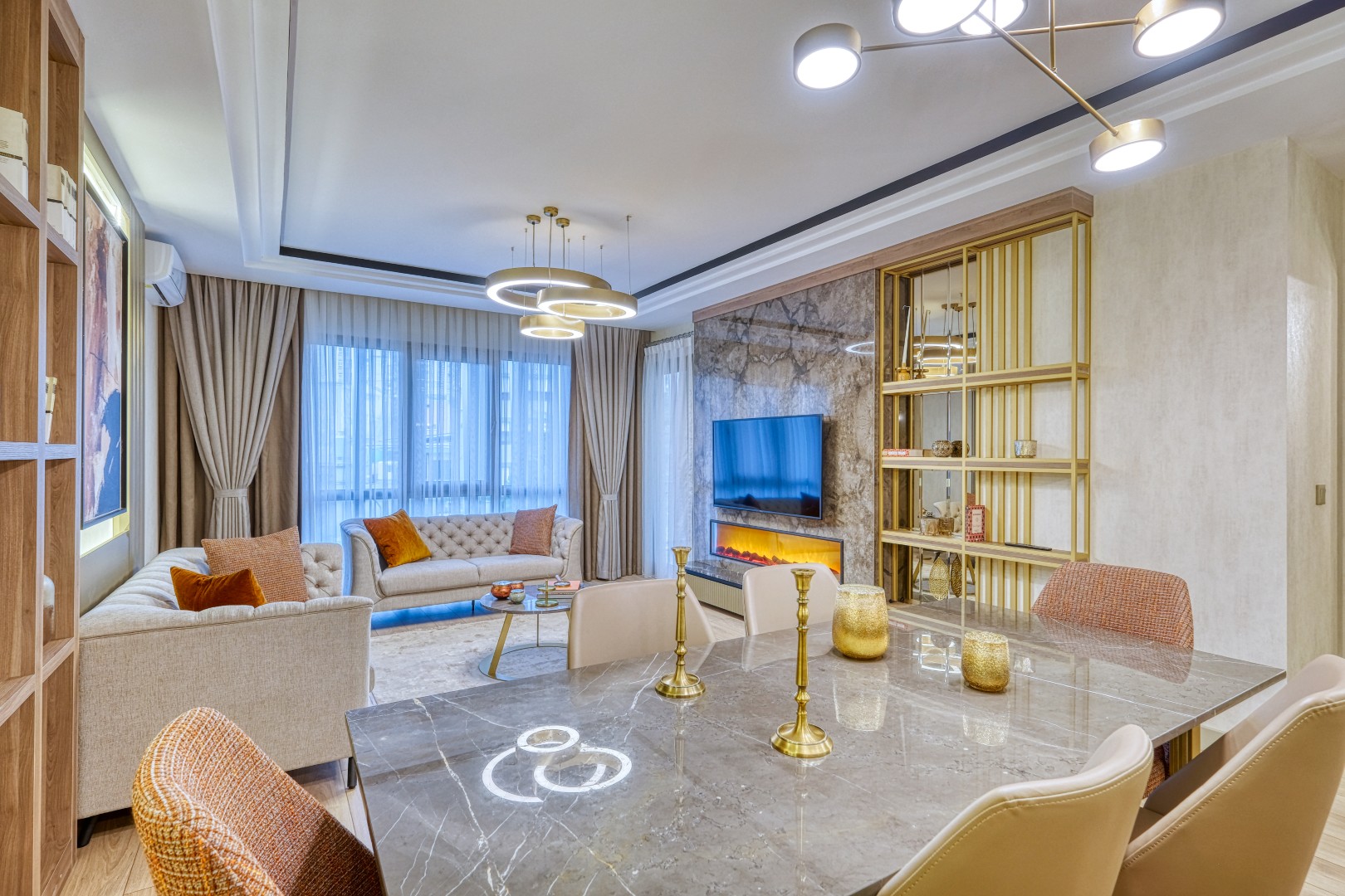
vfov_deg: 73.7
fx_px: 598
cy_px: 448
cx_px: 672
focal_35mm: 16
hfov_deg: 96.7
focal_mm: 10.5
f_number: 5.6
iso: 320
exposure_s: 1/8
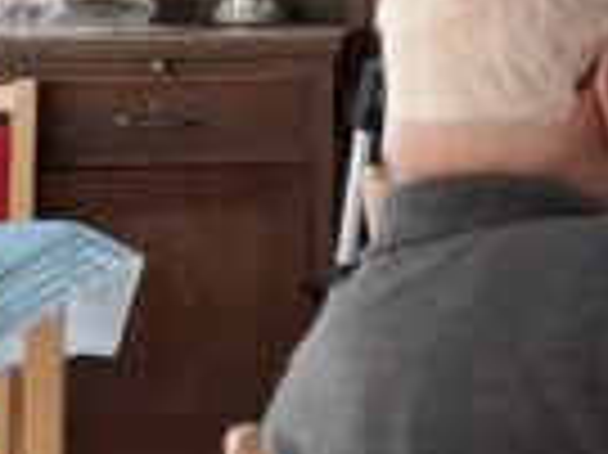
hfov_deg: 8.2
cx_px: 2058
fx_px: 3334
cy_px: -18
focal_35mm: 190
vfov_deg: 7.8
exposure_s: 1/50
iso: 80
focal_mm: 4.6
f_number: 2
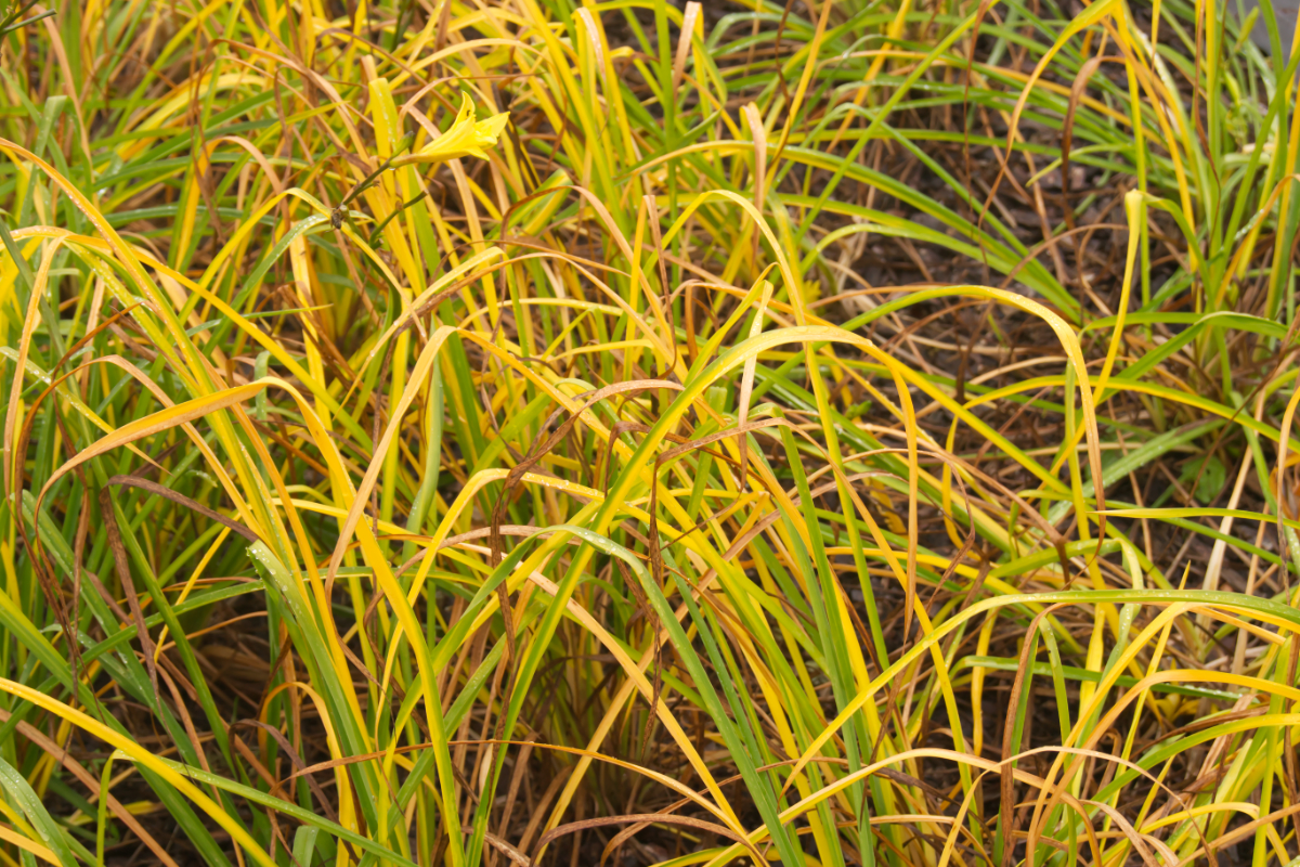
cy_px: 434
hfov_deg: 24.6
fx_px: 2979
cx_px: 650
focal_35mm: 82
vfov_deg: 16.6
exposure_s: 1/320
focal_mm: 55
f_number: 9
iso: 640
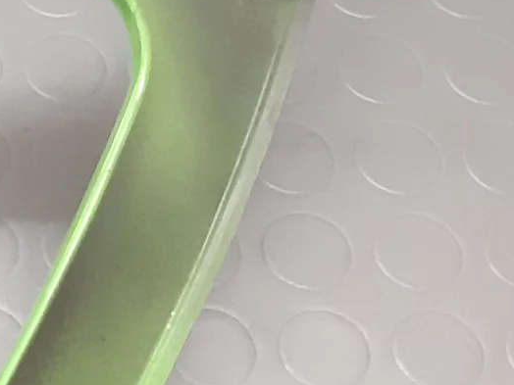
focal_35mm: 132
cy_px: 65
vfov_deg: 11.2
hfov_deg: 13.6
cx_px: -357
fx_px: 1960
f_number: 1.7
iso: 500
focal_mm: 3.93
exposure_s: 1/25
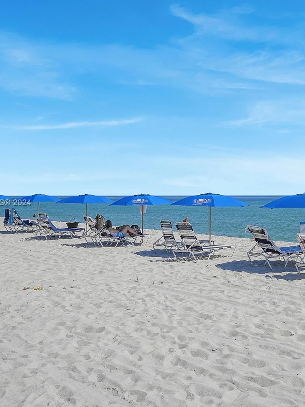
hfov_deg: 32.4
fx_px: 517
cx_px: 217
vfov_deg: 42.9
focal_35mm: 44
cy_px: 203
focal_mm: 20
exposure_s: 1/800
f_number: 11
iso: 160
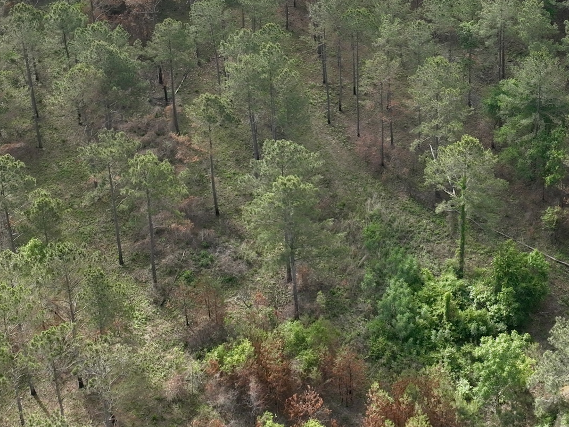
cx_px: 462
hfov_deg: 27.6
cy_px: -130
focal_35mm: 69
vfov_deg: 19.6
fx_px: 1134
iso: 220
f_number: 2.8
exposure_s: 1/1600
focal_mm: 12.29
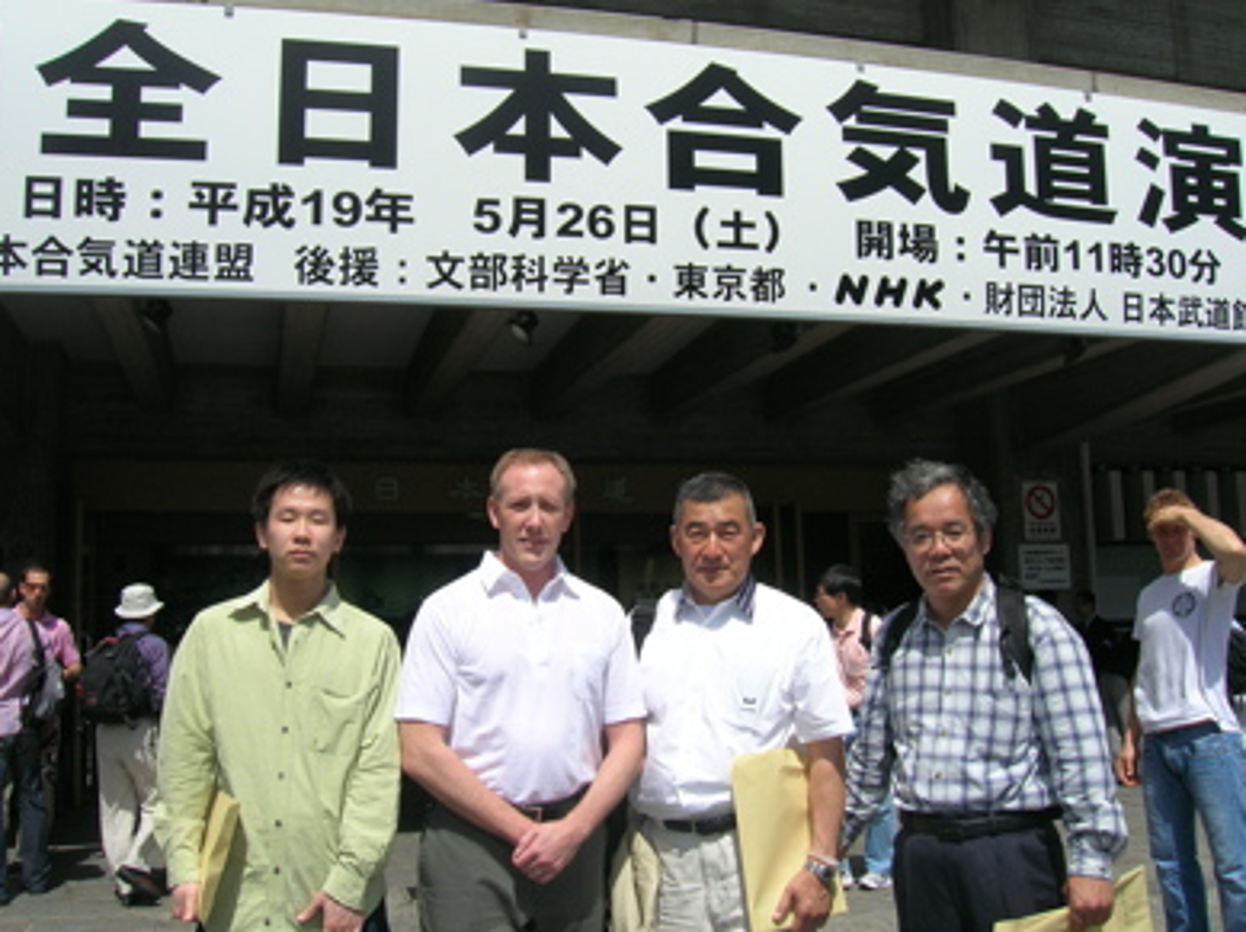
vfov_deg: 40.6
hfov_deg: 52.7
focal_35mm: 35
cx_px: 621
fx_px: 1259
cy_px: 455
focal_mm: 5.7
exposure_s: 1/697
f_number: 4.9
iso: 71
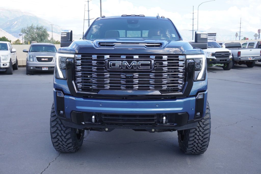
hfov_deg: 51.3
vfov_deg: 35.5
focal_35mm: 38
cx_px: 130
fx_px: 272
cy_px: 87
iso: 100
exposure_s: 1/125
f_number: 6.3
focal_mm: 25
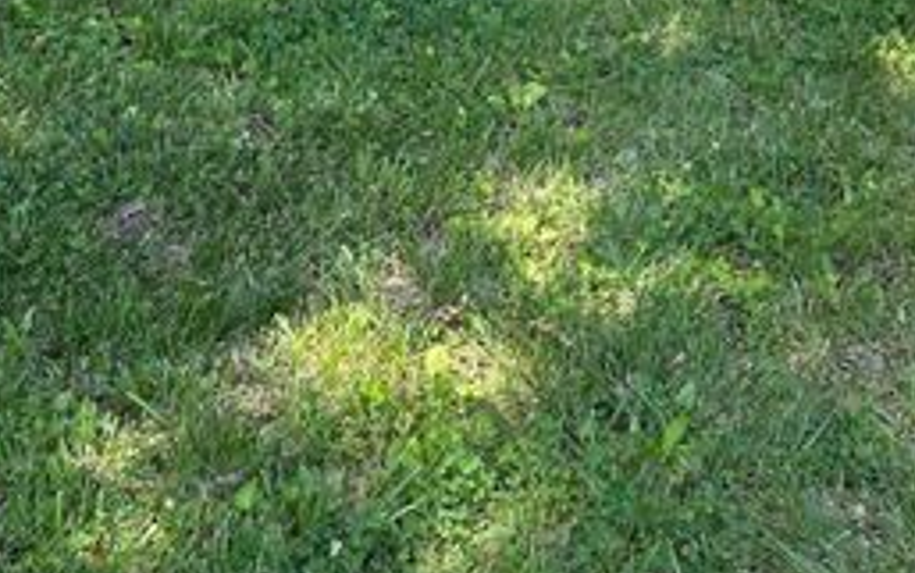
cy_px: -564
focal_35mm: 66
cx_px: 612
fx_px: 1647
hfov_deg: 30.8
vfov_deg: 15.7
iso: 80
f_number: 1.78
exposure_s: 1/422
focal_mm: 6.86
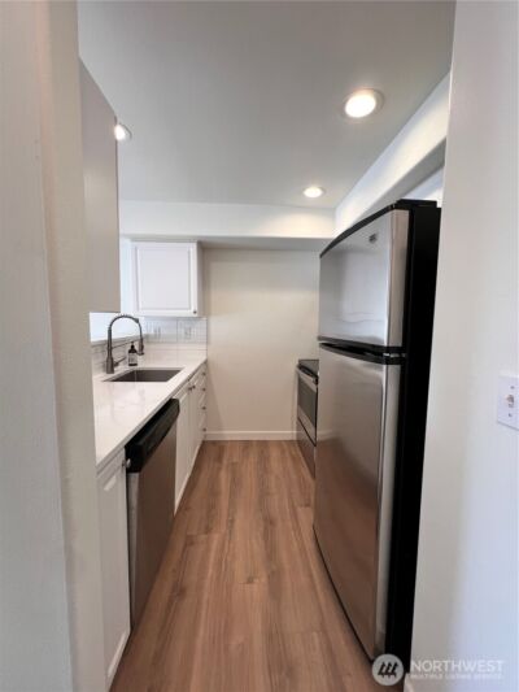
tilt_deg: -4.5
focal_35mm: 13
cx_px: 260
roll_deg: -1.7
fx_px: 260
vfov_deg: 106.2
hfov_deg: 89.9
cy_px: 346
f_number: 1.8
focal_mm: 1.57
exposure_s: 1/120
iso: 125
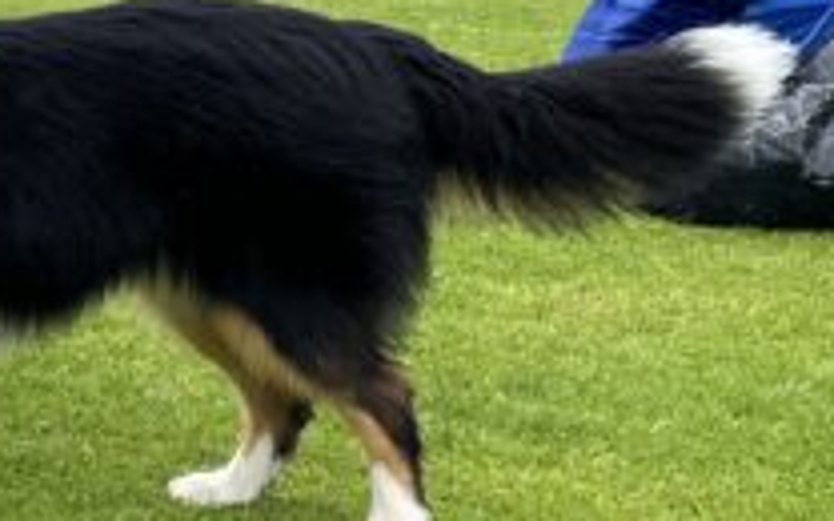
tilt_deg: -6.8
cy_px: -116
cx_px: -634
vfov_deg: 12.5
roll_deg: -0.5
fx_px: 2318
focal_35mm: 102
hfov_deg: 17.1
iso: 50
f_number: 1.6
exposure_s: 1/2179
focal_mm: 5.1
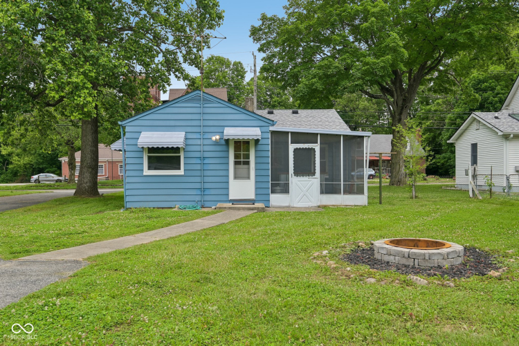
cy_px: 173
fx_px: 418
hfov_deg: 63.7
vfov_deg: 45.0
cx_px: 260
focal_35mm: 29
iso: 100
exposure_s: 1/125
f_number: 8
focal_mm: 29
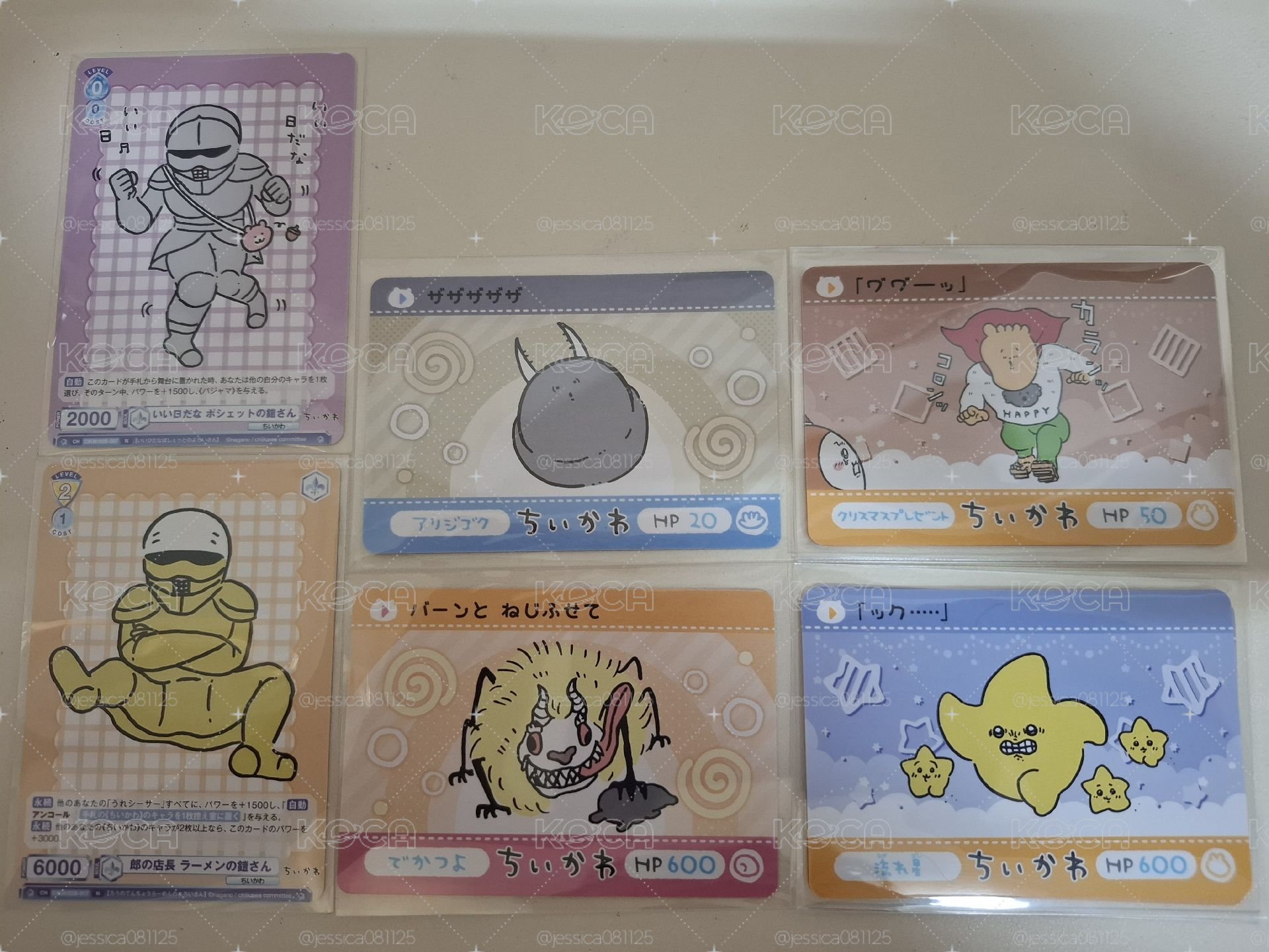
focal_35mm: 23
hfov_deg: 73.9
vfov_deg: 58.9
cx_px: 634
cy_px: 476
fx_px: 843
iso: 400
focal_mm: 5.54
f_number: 1.8
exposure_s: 1/24
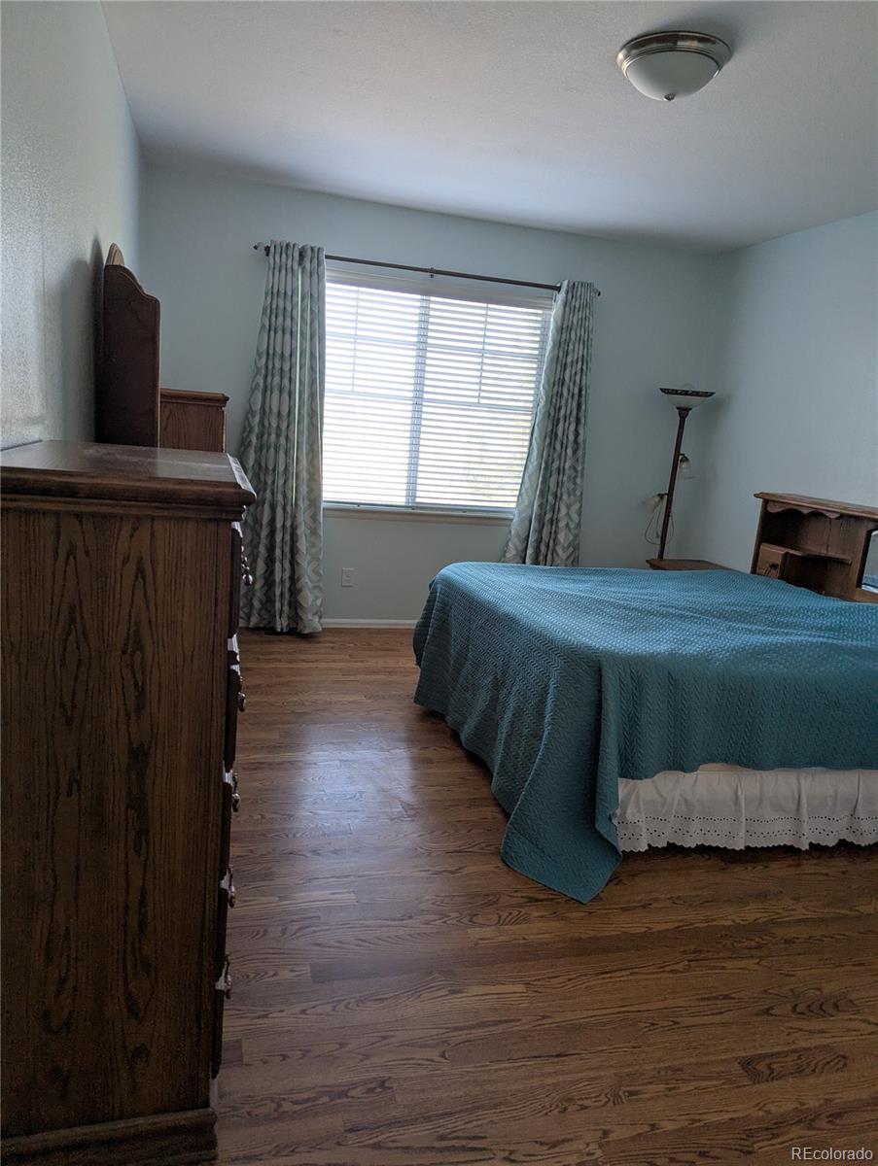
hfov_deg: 56.9
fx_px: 810
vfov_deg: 71.5
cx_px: 439
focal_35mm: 24
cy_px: 583
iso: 83
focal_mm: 6.81
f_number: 1.85
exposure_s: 1/120
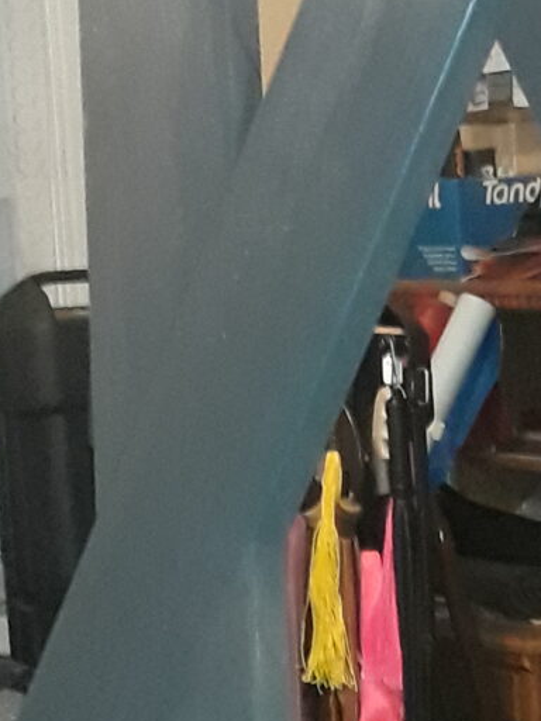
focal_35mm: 140
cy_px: 729
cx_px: 518
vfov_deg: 13.9
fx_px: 2917
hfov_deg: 10.5
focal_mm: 3.7
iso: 400
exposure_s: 1/24
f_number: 1.7
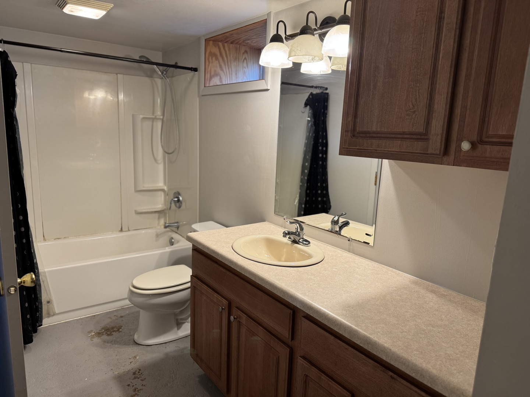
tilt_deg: -10.1
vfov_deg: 56.8
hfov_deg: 71.6
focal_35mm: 24
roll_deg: -2.6
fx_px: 367
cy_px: 198
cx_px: 265
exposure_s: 1/60
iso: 125
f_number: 1.78
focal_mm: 6.76
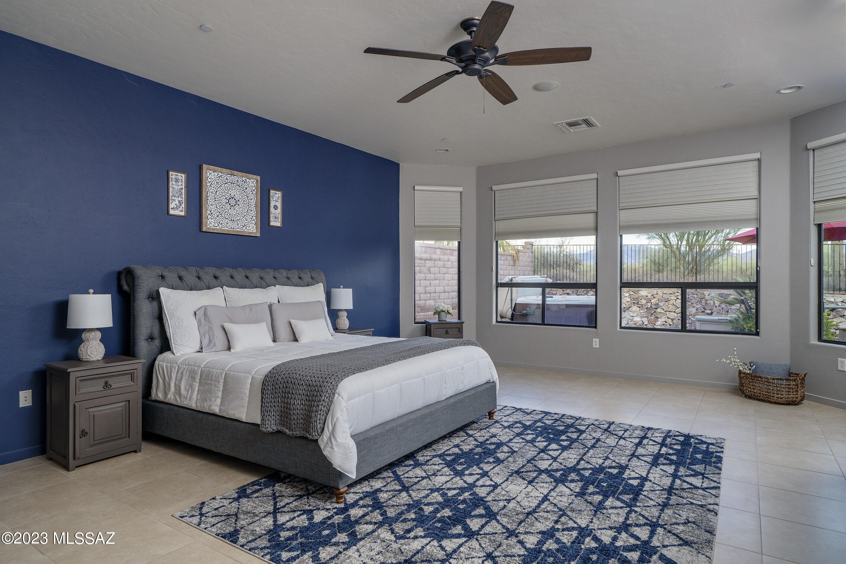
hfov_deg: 86.9
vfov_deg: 64.5
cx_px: 423
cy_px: 282
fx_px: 446
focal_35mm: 19
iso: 200
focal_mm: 19
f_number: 7.1
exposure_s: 1/25
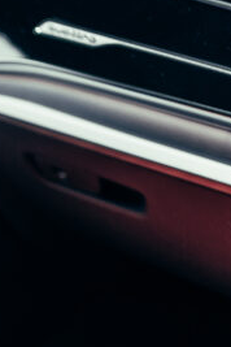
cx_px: -199
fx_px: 1290
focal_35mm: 134
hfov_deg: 9.7
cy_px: 355
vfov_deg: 15.0
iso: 50
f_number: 1.4
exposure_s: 1/13
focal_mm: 35
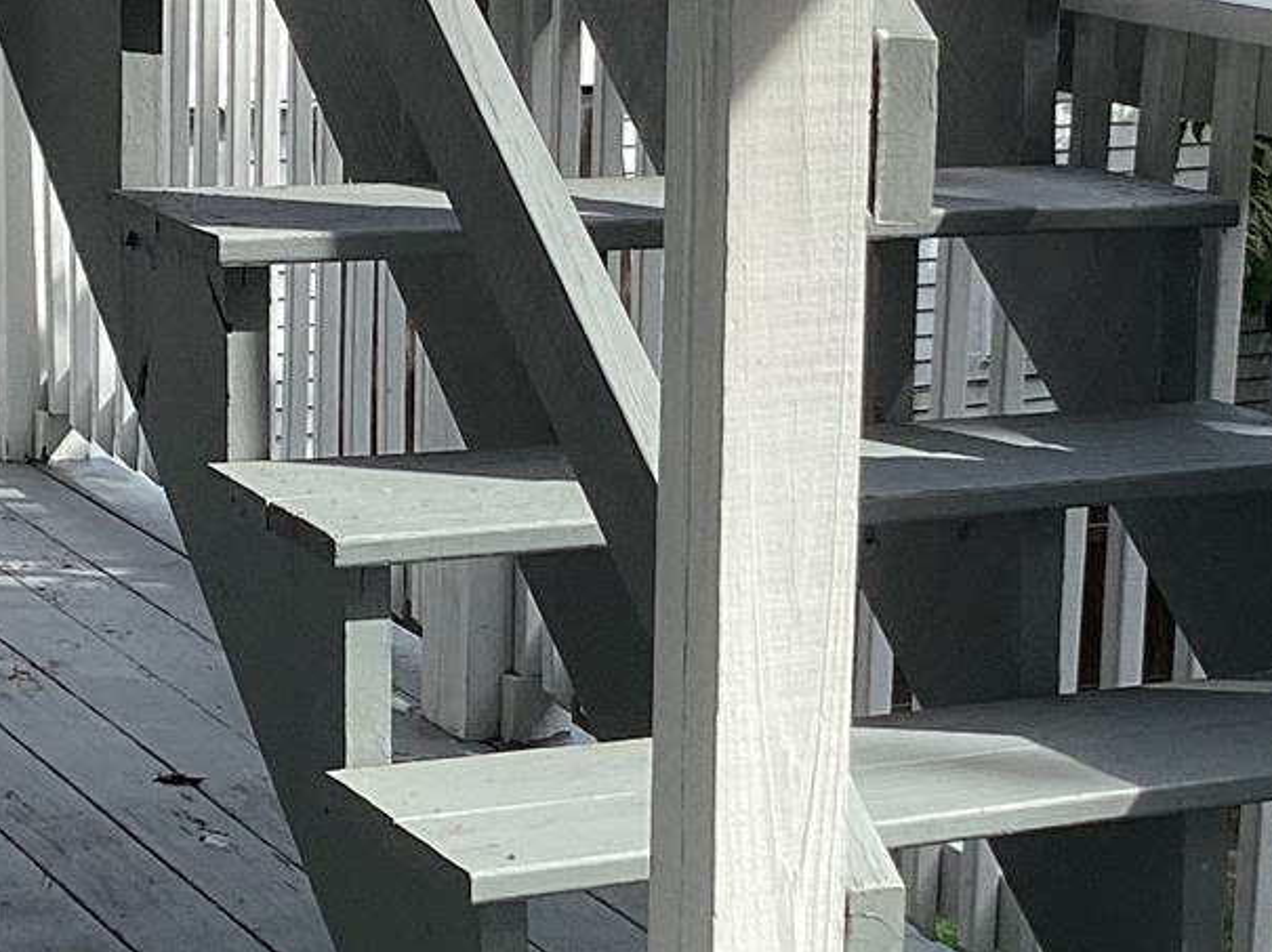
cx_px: 833
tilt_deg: -13.5
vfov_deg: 14.1
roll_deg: -2.3
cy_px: 502
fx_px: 3856
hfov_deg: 18.7
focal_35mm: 105
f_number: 2.4
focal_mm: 3.3
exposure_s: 1/734
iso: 25
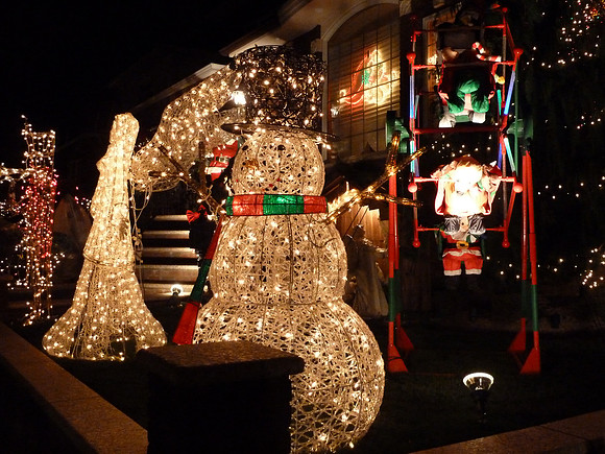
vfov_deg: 38.7
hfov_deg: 50.1
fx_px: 647
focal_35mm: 37
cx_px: 302
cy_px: 227
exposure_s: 1/25
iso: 800
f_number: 3.6
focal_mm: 6.1
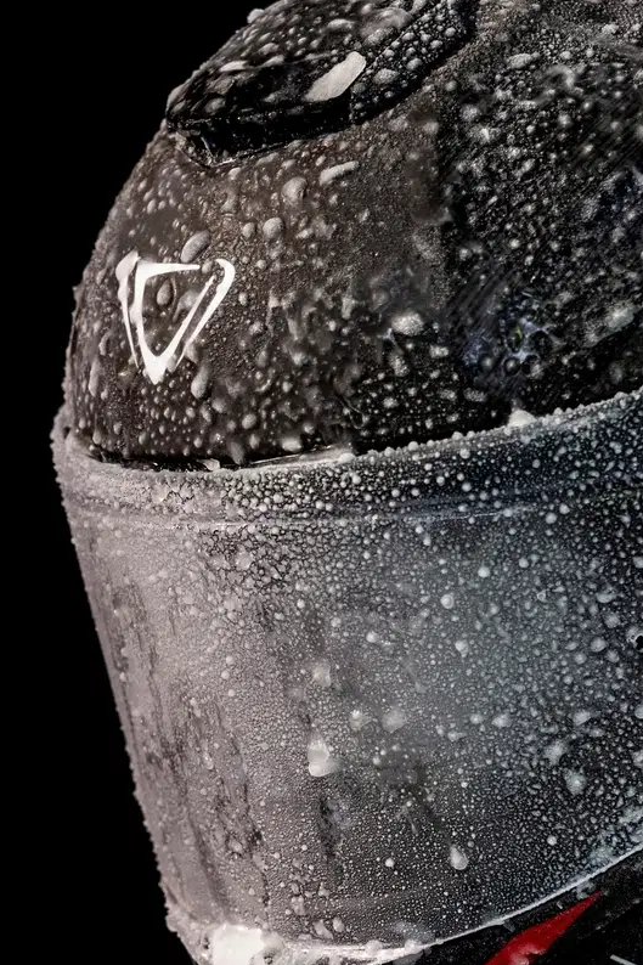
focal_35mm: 127
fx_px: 3404
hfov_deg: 10.8
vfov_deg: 16.1
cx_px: 236
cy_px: 482
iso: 400
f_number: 7.1
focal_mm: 84
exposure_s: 1/6
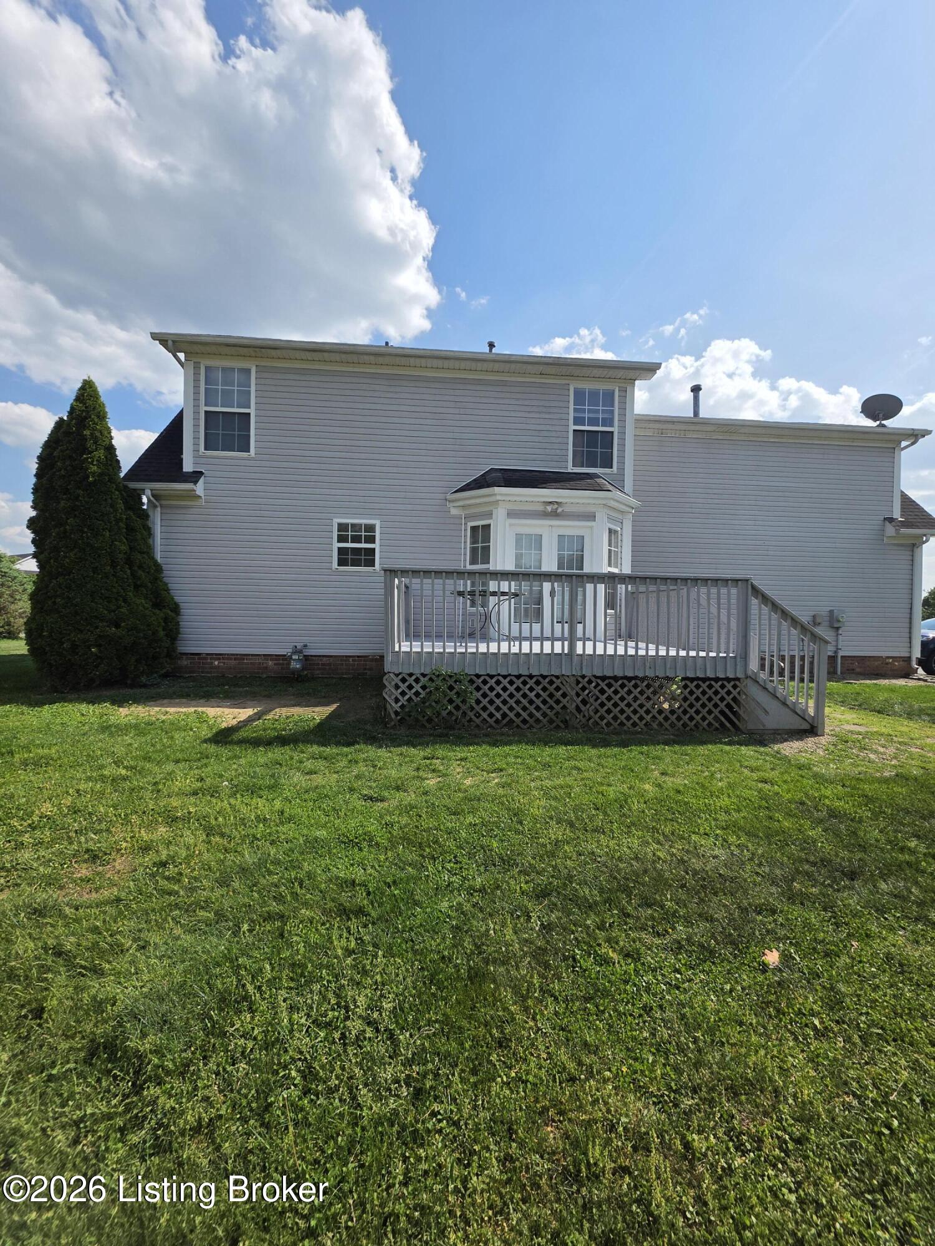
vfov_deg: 106.2
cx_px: 468
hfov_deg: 89.9
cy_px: 623
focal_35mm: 13
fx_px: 468
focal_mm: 2.2
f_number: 1.9
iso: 40
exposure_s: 1/2327
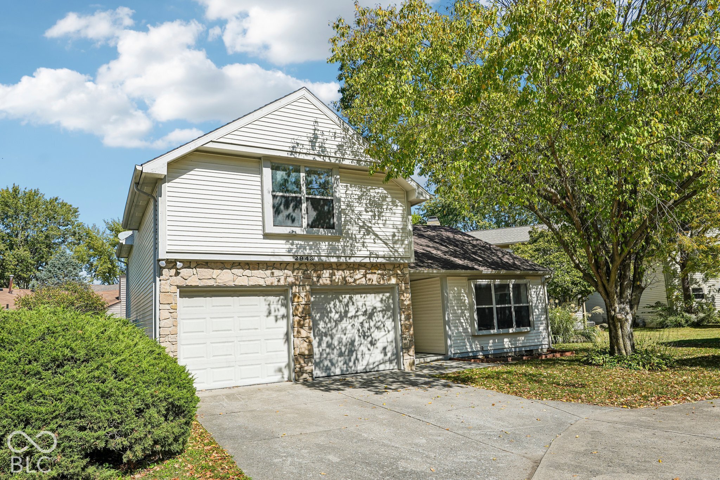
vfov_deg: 57.2
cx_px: 360
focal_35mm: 22
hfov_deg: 78.6
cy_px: 240
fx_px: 440
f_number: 8
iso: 100
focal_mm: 22
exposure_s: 1/250
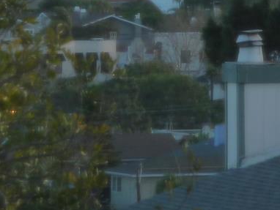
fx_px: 6070
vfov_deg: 2.0
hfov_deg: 2.6
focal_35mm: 750
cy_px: -31
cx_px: 269
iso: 200
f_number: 4.9
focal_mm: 47
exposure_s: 1/125
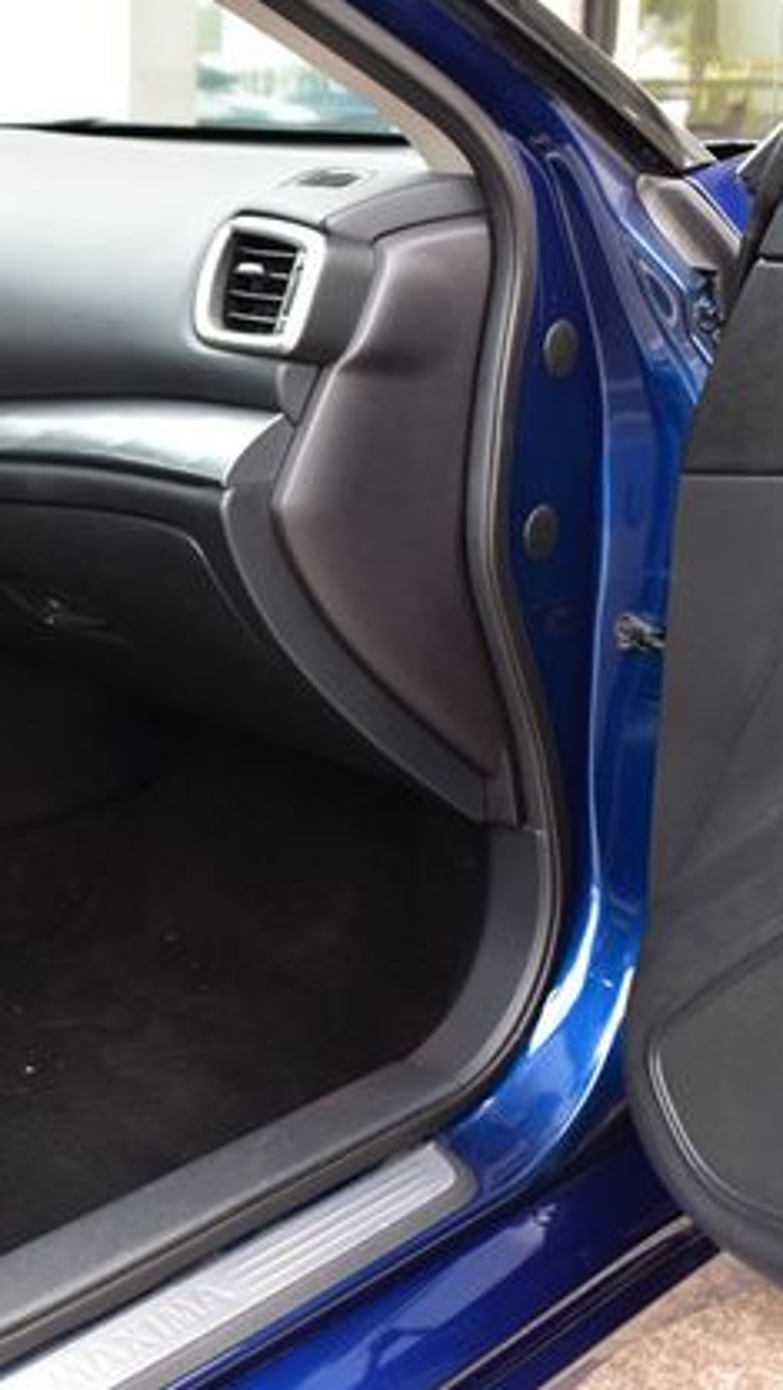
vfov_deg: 39.2
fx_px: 1953
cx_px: 0
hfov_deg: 21.8
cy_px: 687
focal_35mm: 53
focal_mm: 22
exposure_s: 1/15
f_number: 6.3
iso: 400
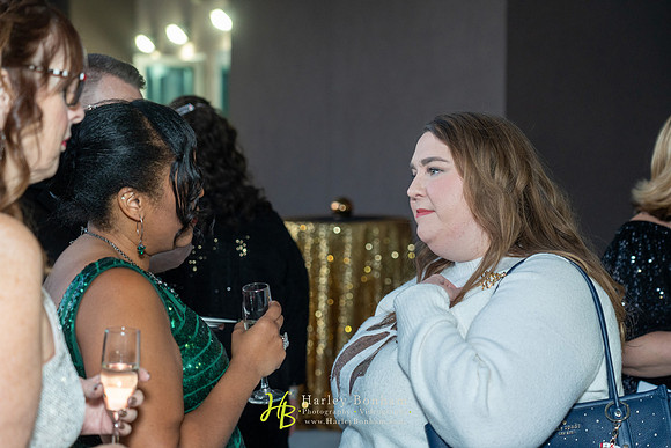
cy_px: 224
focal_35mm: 68
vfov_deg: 20.0
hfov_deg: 29.6
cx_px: 336
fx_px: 1268
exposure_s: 1/160
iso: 1600
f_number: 4
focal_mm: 68
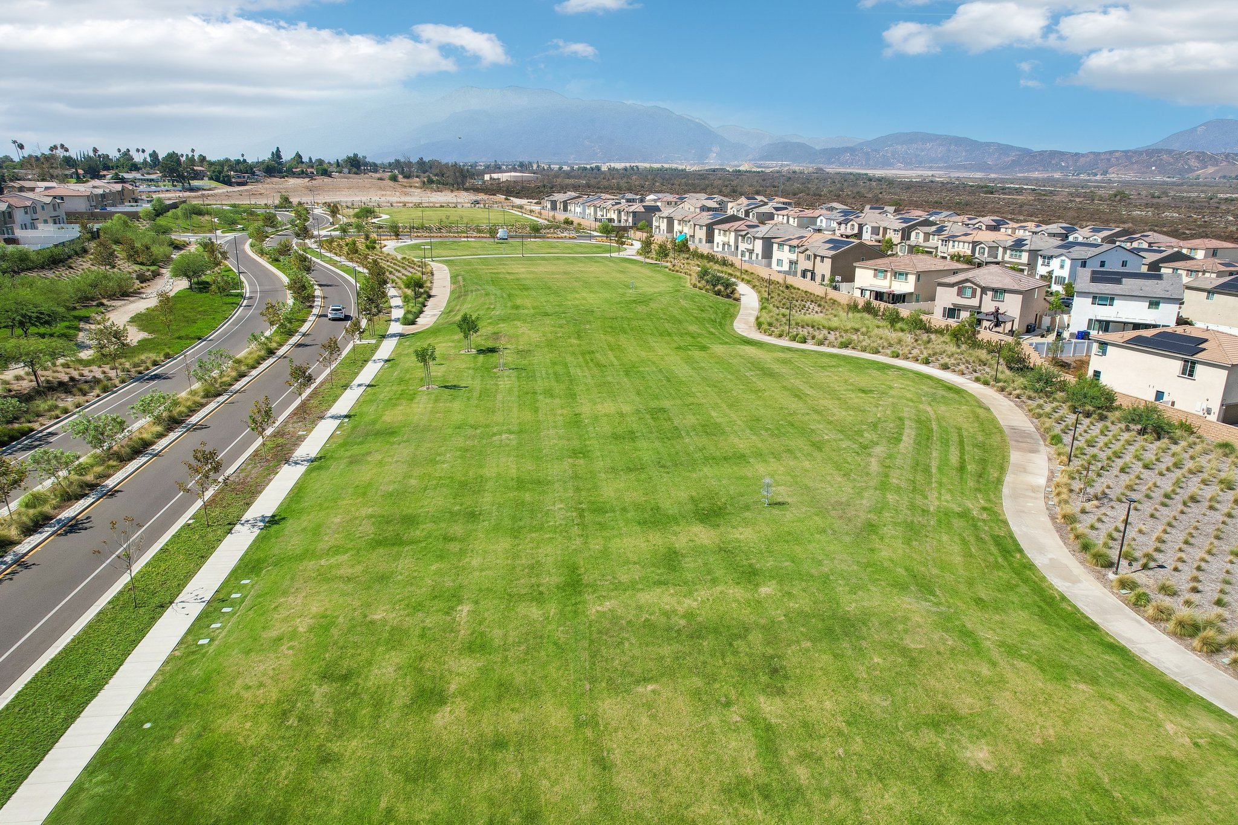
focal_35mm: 22
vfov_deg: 57.2
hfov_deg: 78.6
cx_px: 619
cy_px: 412
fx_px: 756
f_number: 2.8
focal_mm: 8.4
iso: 100
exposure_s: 1/2000
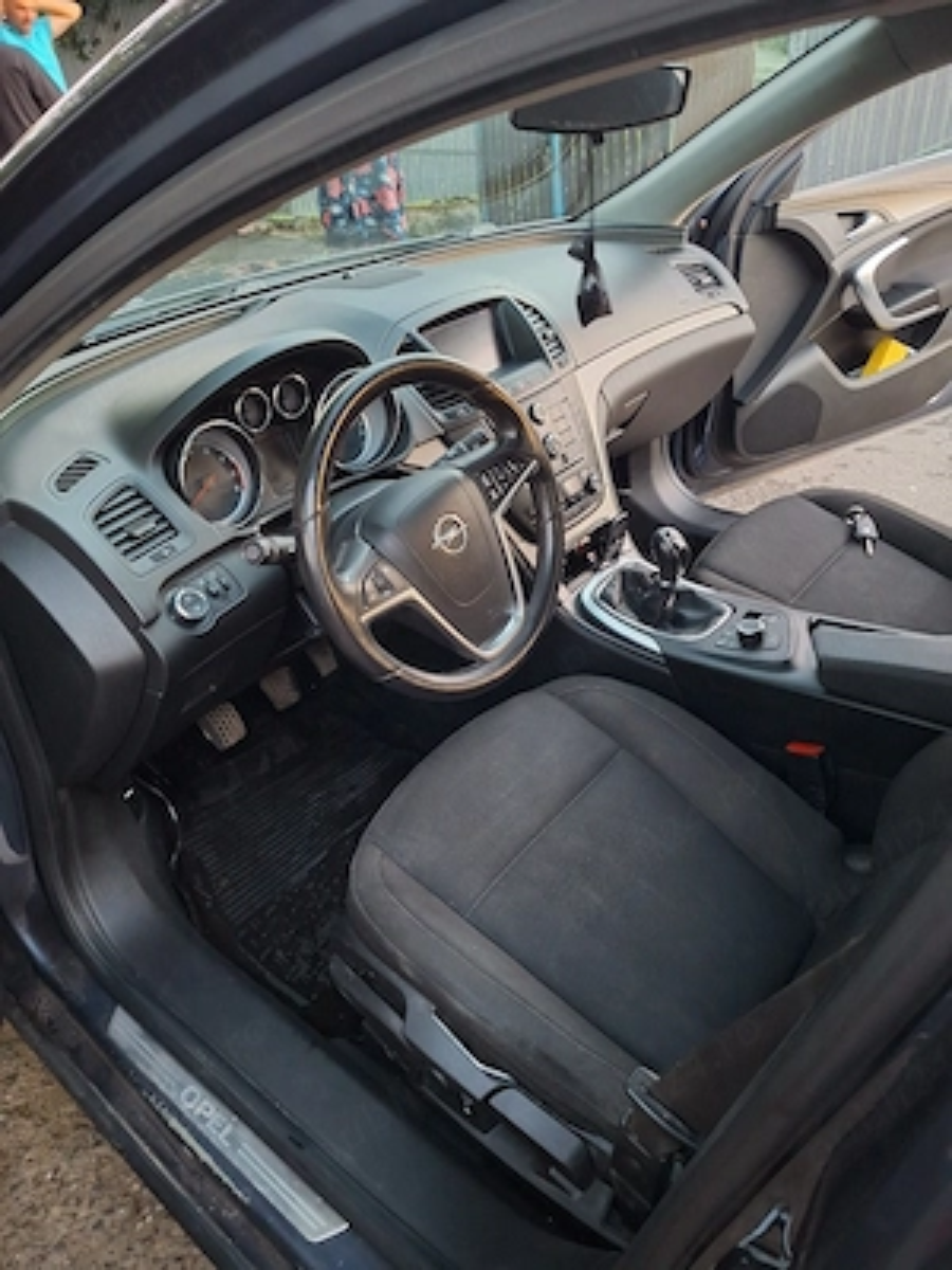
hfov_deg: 58.9
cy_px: 635
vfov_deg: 73.9
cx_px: 476
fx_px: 843
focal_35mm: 23
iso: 1000
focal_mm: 5.54
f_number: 1.8
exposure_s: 1/20
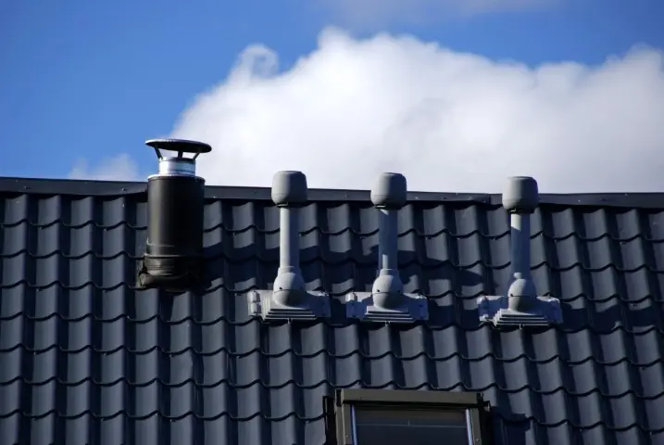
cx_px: 332
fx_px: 5817
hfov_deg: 6.5
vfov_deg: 4.4
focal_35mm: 315
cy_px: 222
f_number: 7.1
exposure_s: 1/500
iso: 100
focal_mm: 210
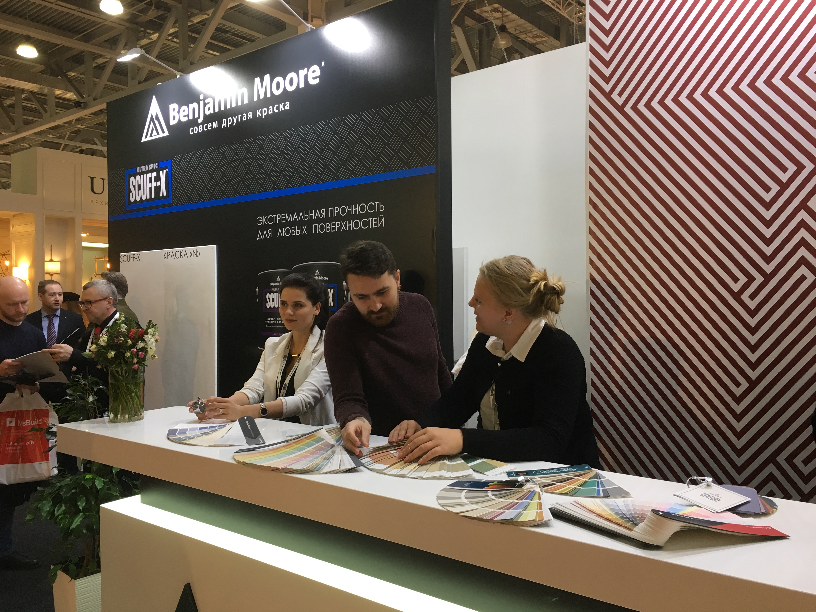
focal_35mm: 29
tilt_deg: +0.6
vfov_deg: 48.2
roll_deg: +1.6
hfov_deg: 61.7
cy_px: 306
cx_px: 408
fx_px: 684
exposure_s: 1/33
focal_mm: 4.15
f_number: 2.2
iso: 40
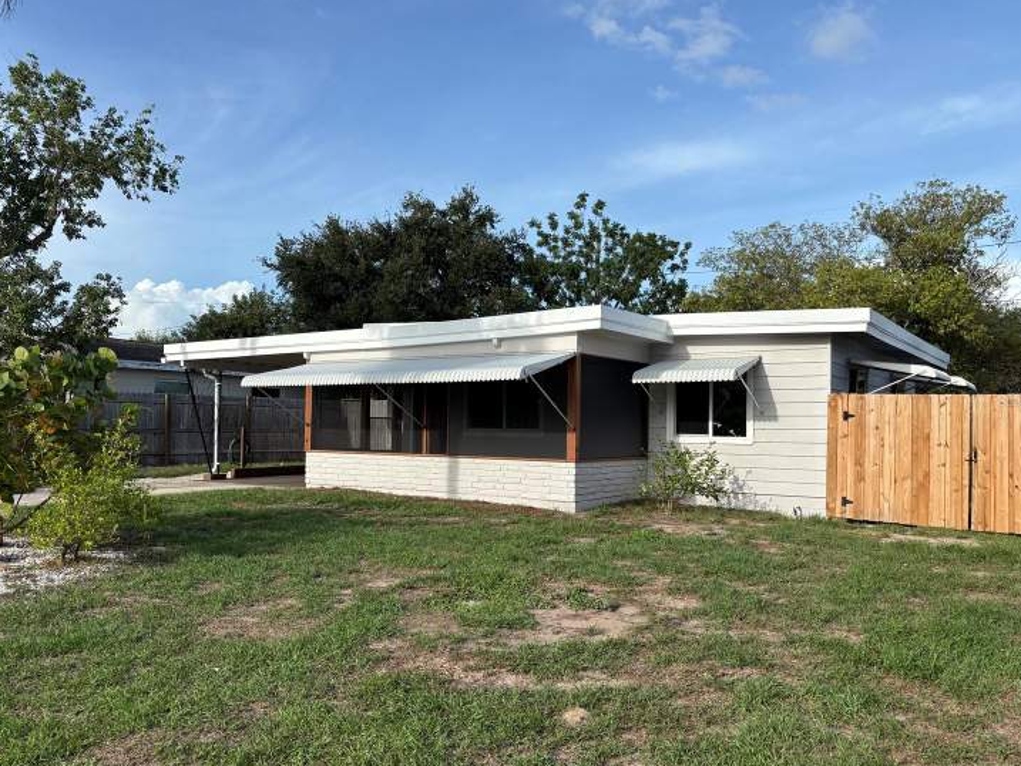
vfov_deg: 48.2
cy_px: 400
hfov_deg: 61.6
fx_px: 855
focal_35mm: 29
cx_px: 496
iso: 50
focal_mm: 5.96
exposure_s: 1/2639
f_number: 1.6
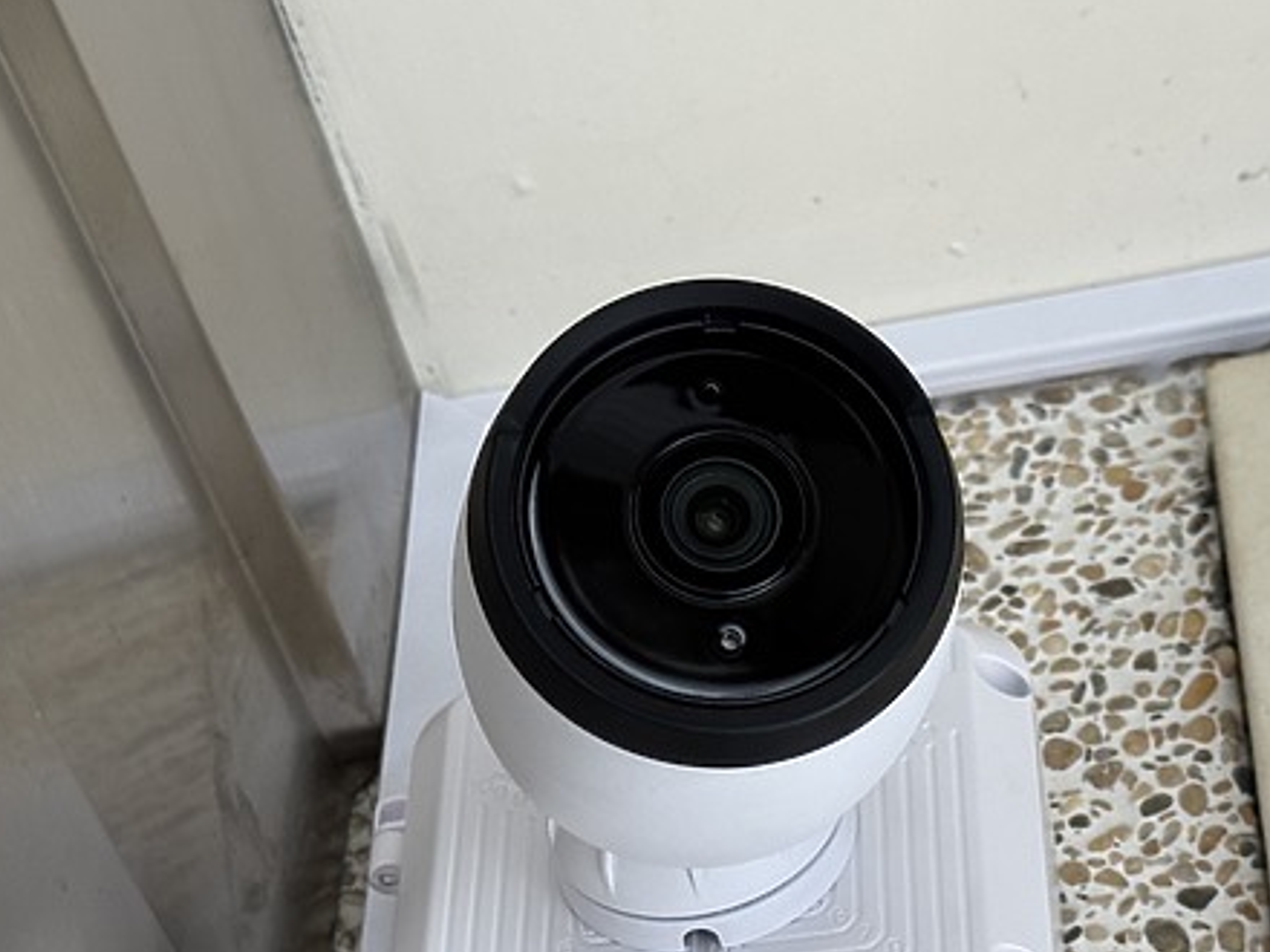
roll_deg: -1.7
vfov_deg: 17.2
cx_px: 670
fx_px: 3119
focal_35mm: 85
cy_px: 827
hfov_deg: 23.0
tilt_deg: +43.8
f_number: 1.78
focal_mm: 6.76
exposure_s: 1/60
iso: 200
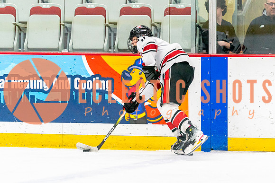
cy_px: 106
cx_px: 149
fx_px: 2831
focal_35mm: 371
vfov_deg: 3.7
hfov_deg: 5.6
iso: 3200
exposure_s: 1/1250
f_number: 2.8
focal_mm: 200
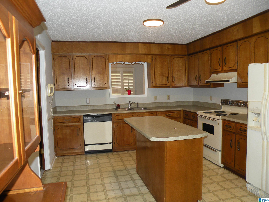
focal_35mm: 27
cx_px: 134
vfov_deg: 51.4
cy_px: 101
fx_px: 210
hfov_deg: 65.3
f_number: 2.8
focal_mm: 4.7
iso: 90
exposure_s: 1/32.1
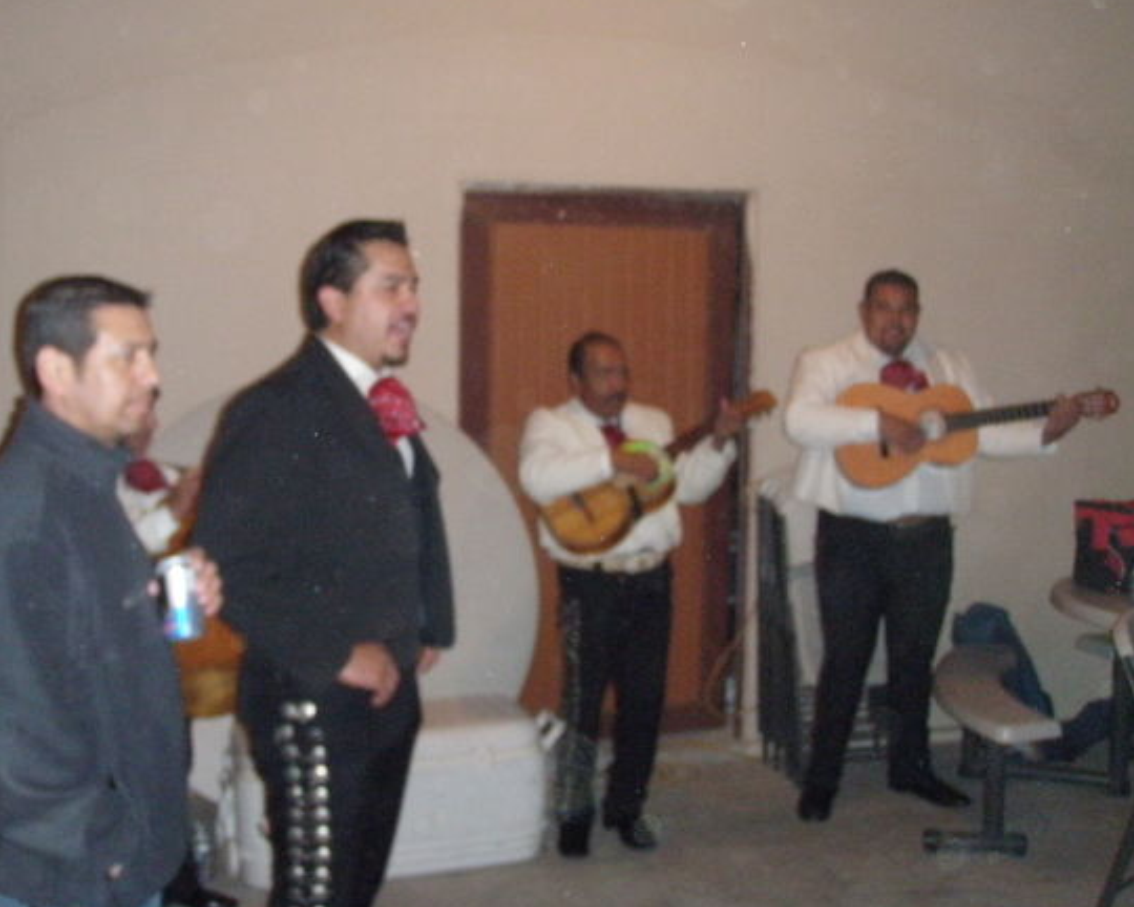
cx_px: 466
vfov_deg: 34.1
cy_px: 412
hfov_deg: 41.9
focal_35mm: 44
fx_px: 1477
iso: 500
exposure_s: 1/30
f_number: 3.5
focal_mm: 6.7
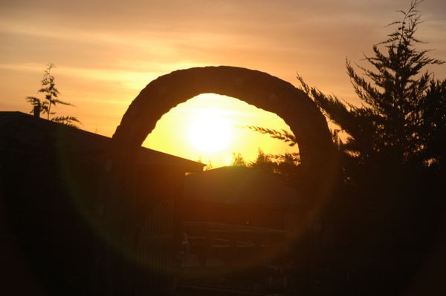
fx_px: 1207
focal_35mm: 98
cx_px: 223
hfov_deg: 20.9
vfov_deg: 14.0
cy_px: 148
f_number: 5.3
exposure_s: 1/500
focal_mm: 65
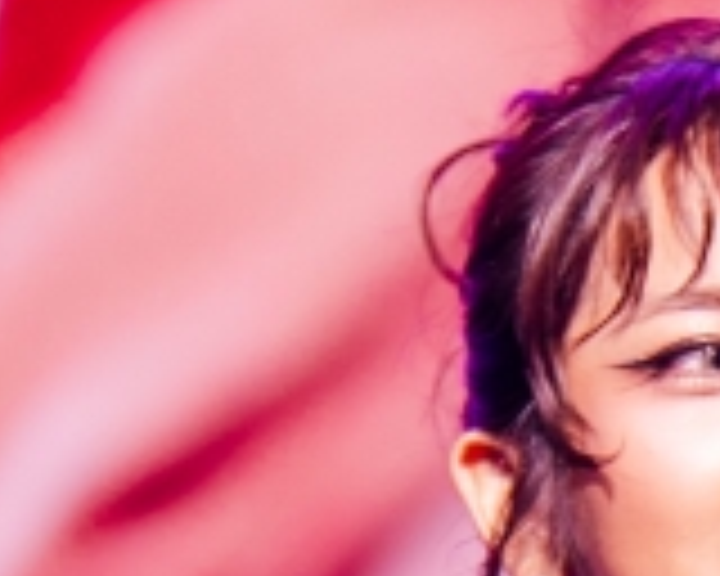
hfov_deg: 1.8
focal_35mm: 1063
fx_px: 22652
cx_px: 1107
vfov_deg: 1.5
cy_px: 850
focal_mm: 134
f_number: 2.8
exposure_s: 1/200
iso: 320
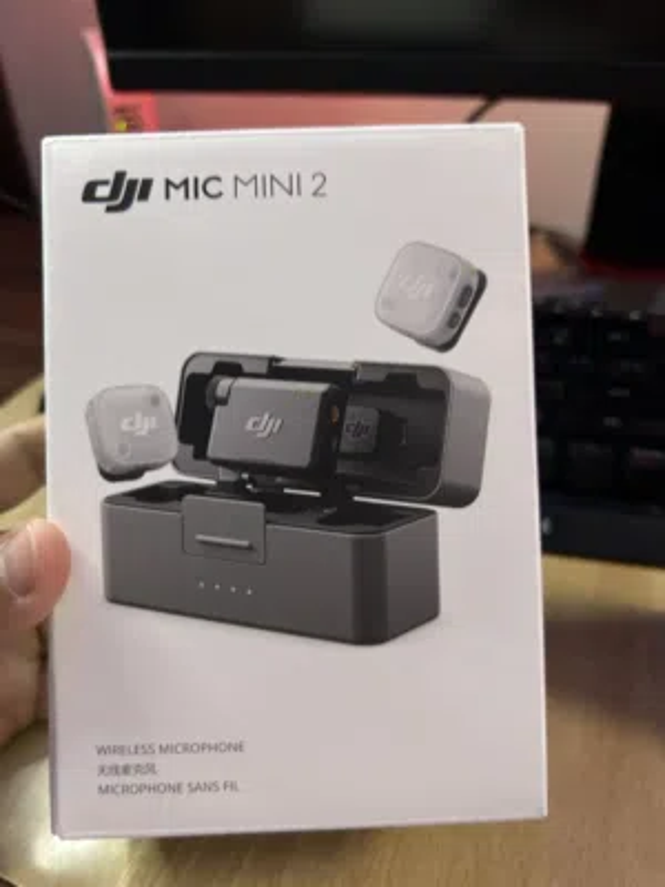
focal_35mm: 26
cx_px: 332
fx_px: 666
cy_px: 444
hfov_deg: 53.1
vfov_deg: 67.3
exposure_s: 1/30
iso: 640
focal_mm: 5.7
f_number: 1.5
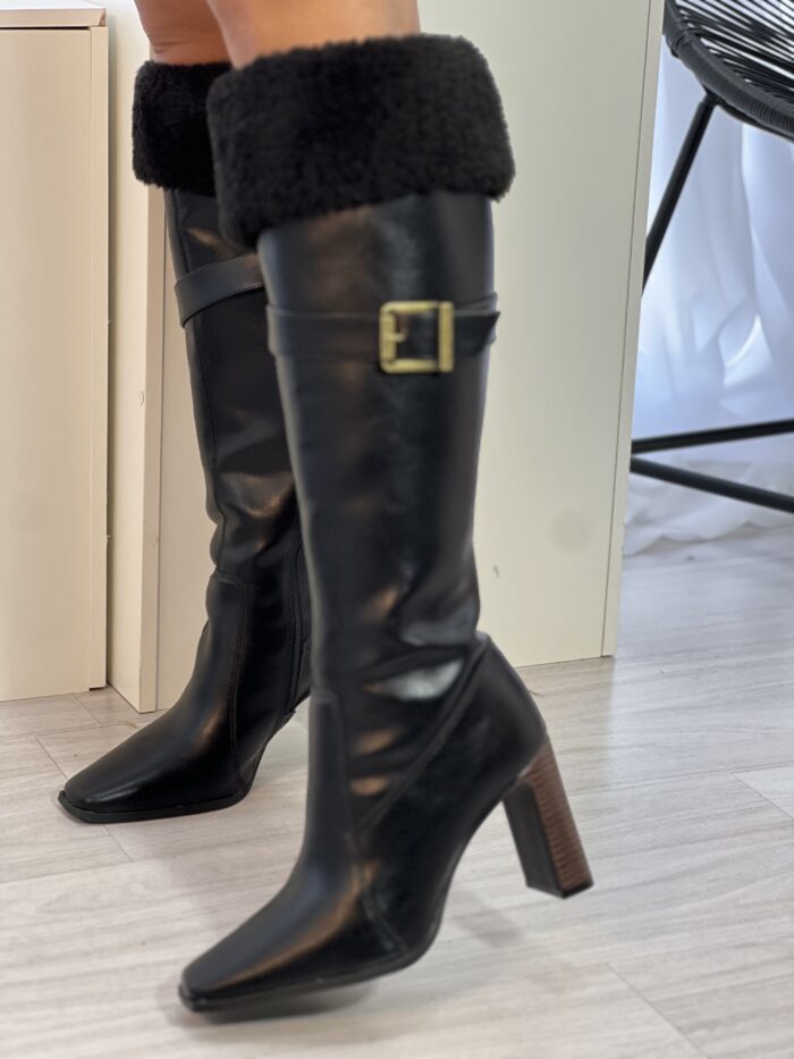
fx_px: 2354
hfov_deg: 19.1
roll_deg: -2.3
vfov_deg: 25.3
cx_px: 397
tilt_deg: -15.8
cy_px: 530
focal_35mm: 77
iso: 160
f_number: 2.8
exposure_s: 1/60
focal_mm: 9
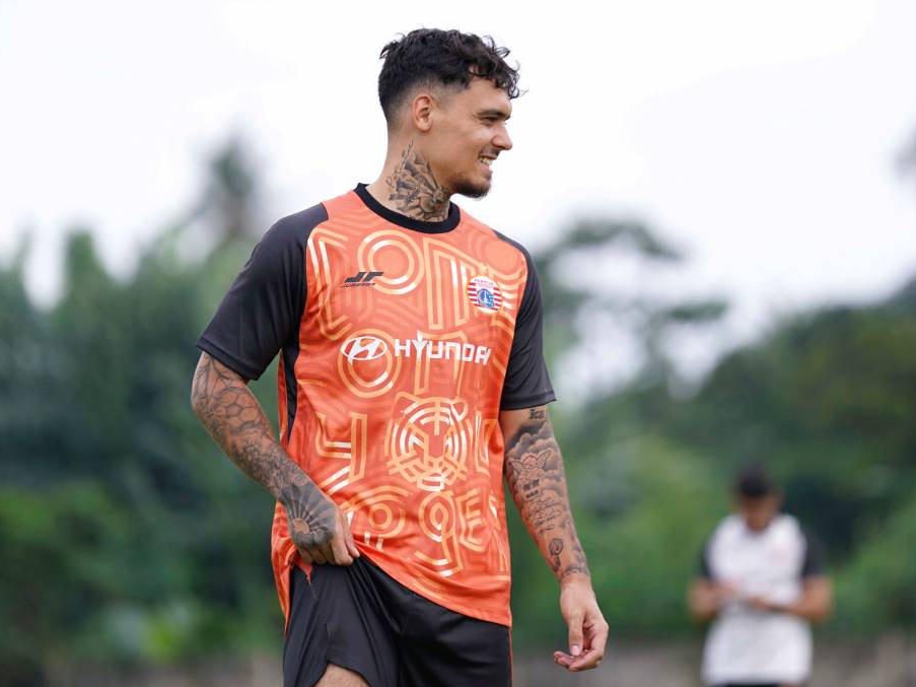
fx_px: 5768
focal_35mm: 218
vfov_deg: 6.8
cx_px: 505
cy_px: 344
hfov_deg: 9.1
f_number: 2.8
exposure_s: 1/1000
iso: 160
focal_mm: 200
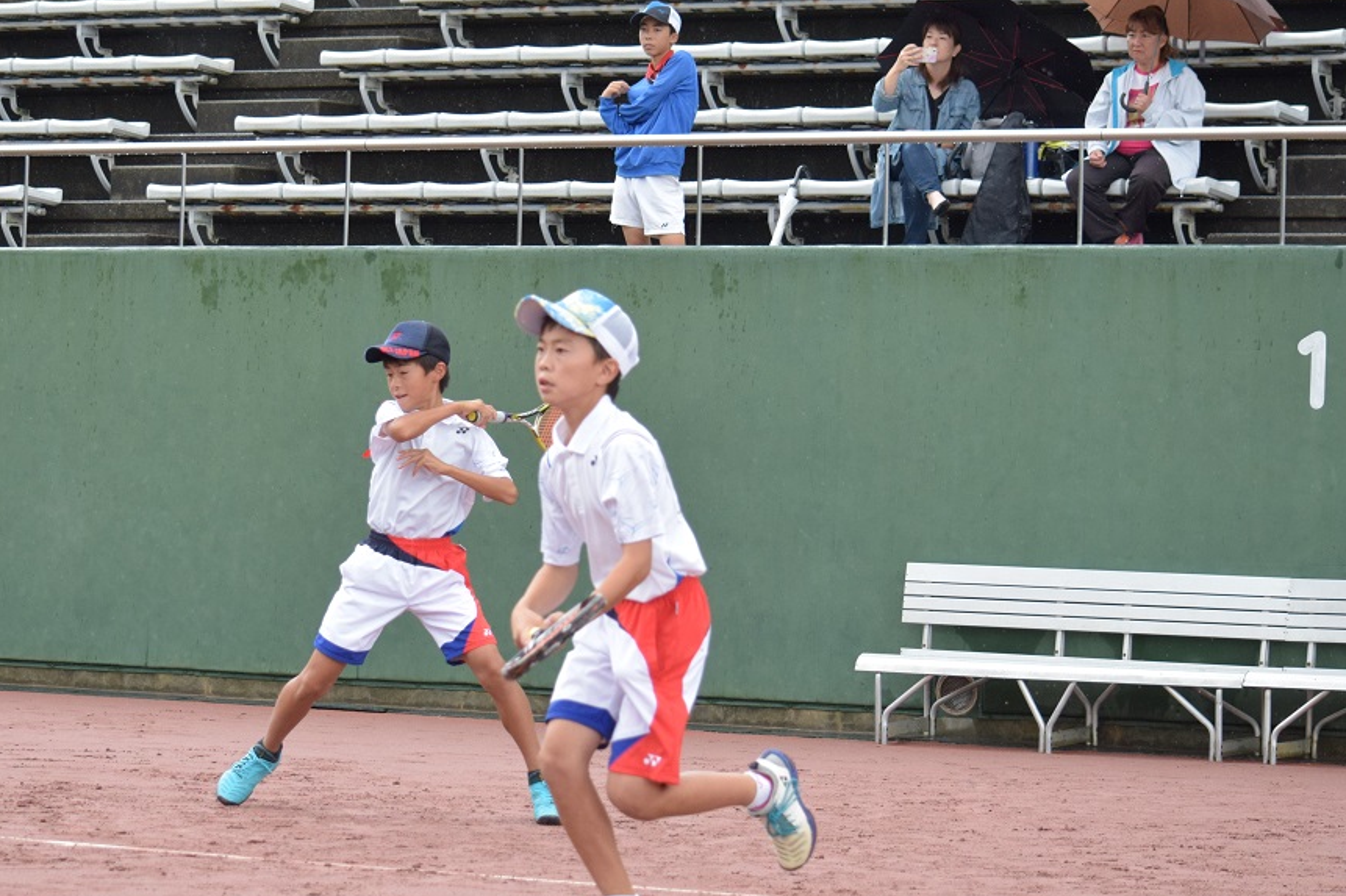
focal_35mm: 122
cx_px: 578
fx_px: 4559
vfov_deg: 11.2
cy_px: 489
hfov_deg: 16.8
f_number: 4.5
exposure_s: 1/1250
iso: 1600
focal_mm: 70
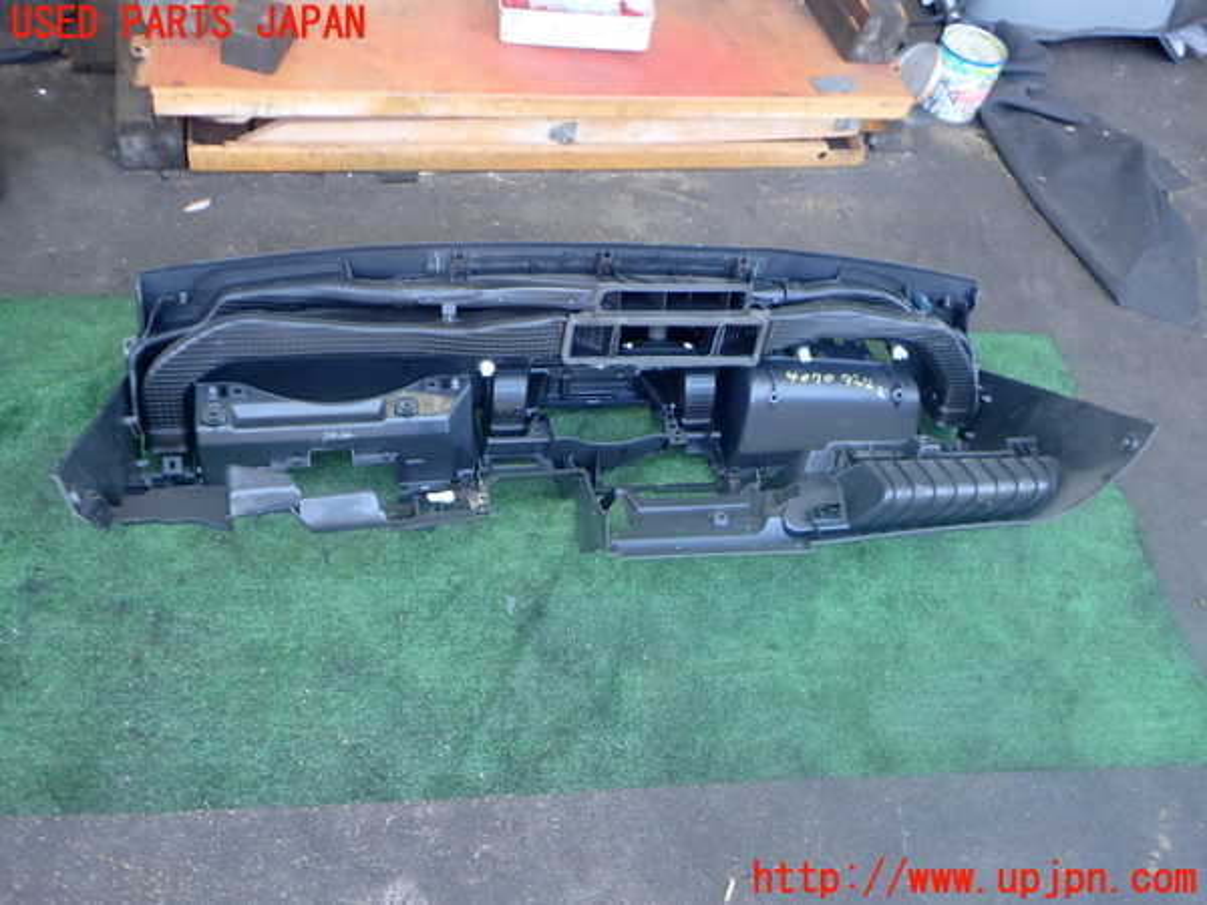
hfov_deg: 60.0
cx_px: 604
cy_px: 452
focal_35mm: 30
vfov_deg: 46.8
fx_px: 1046
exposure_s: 1/100
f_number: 2.3
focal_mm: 5.4
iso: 200
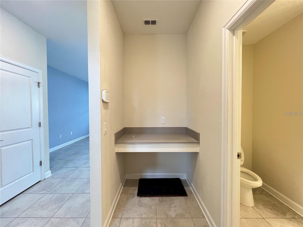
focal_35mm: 13
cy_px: 114
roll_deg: +0.8
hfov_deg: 106.2
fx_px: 114
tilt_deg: -1.2
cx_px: 152
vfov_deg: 89.9
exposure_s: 1/60
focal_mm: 1.57
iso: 250
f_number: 1.8
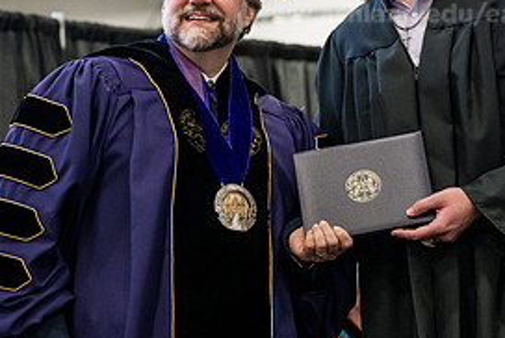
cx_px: 165
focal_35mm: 181
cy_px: 53
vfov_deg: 7.6
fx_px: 2542
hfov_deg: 11.3
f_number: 4.5
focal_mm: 85
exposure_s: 1/200
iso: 4000
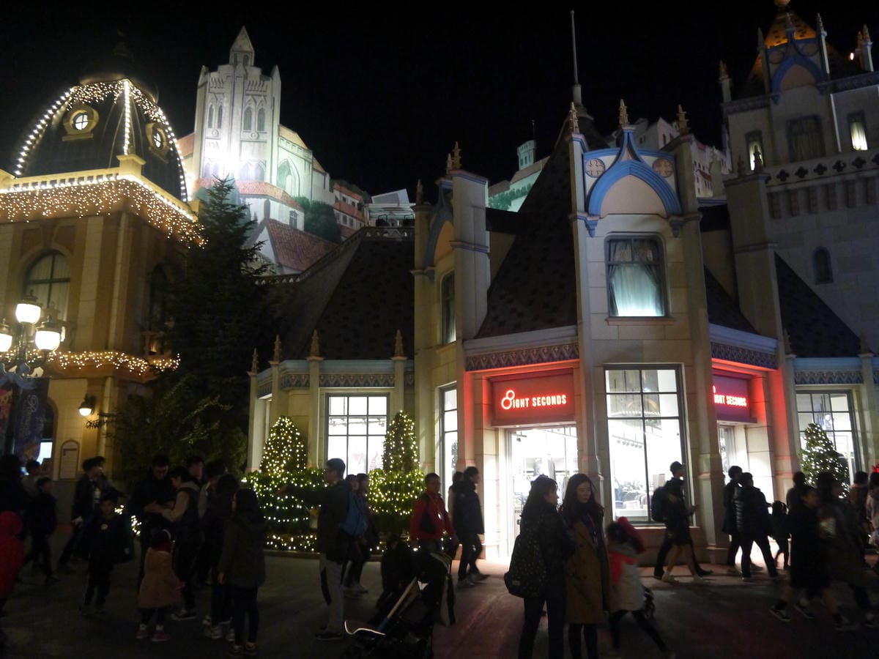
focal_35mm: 28
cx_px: 440
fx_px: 711
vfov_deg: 49.7
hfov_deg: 63.4
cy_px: 330
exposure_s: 1/40
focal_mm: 14
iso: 1600
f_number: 3.5
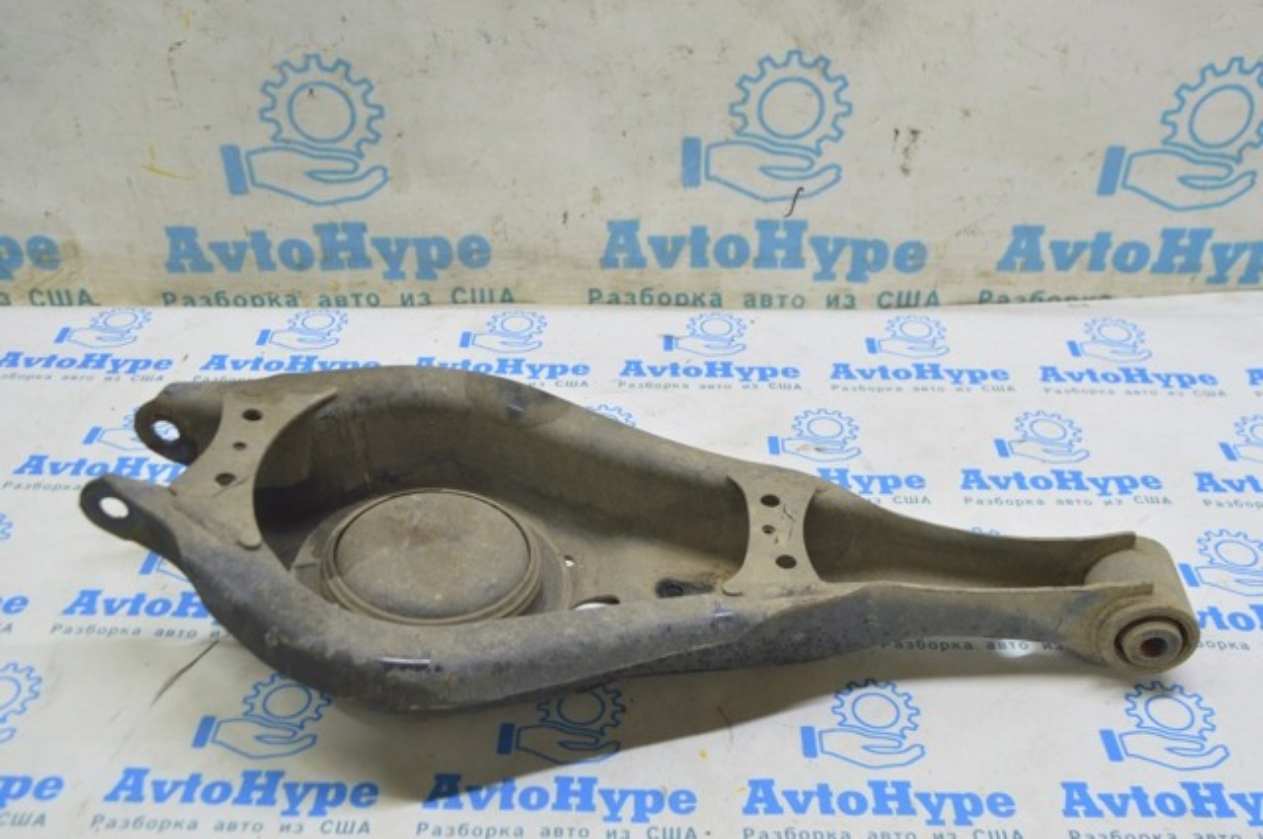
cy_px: 420
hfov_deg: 53.2
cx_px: 632
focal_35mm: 36
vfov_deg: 36.8
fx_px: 1261
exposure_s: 1/20
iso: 400
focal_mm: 24
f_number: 5.6
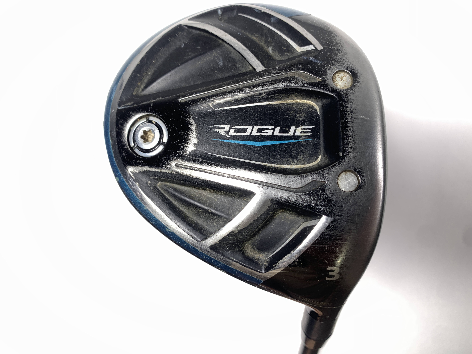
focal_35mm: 26
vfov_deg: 53.1
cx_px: 236
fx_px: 355
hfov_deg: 67.3
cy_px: 177
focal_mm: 4.25
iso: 40
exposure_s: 1/120
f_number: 1.8
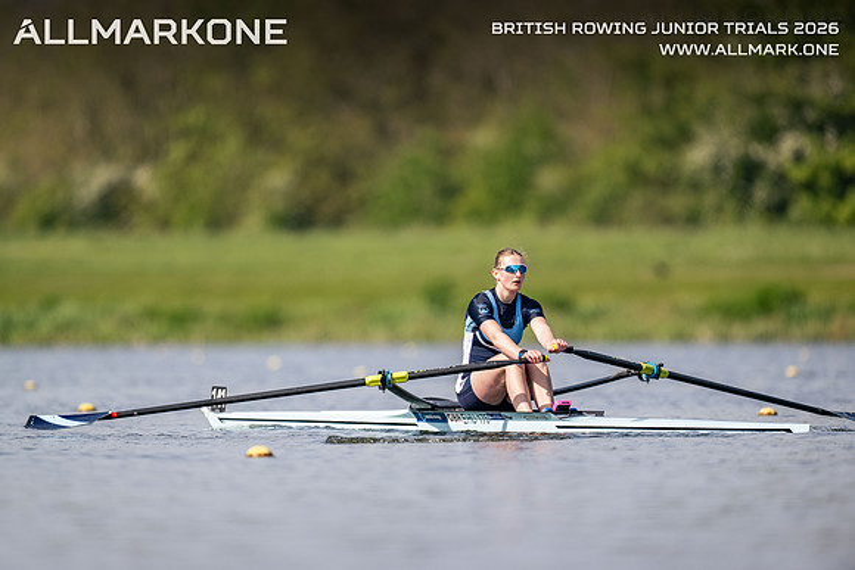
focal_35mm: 600
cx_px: 428
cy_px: 285
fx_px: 14253
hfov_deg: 3.4
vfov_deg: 2.3
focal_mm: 600
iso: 280
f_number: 4
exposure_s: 1/2500
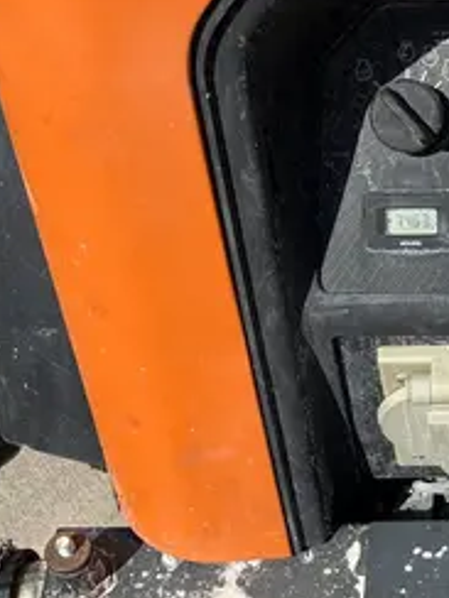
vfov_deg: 25.0
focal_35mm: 78
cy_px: 303
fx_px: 1349
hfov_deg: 18.0
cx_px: 537
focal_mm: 5.1
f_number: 1.6
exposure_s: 1/4854
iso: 50
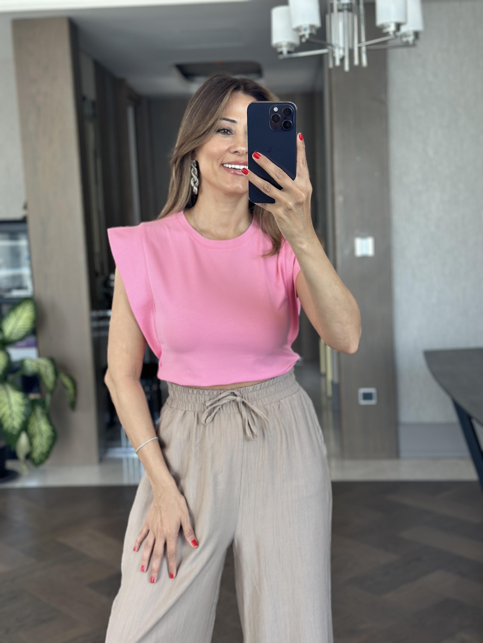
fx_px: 893
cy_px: 322
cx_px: 242
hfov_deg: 30.3
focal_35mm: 48
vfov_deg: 39.7
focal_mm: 6.86
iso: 125
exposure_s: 1/131
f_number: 1.78
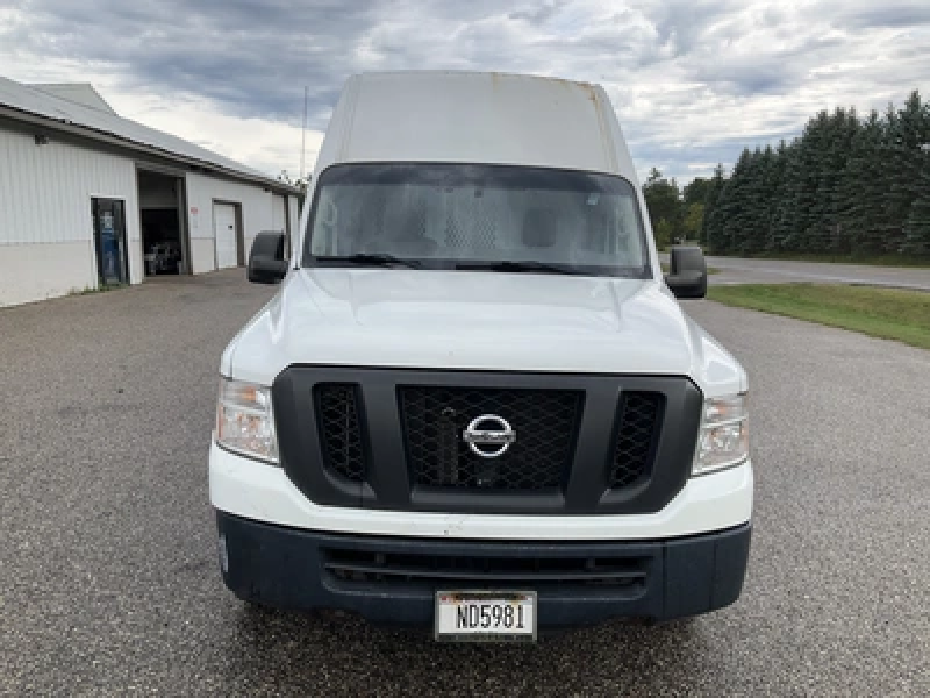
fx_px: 779
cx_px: 465
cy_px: 349
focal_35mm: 29
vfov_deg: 48.2
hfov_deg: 61.7
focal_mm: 3
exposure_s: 1/816
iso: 25
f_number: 1.8
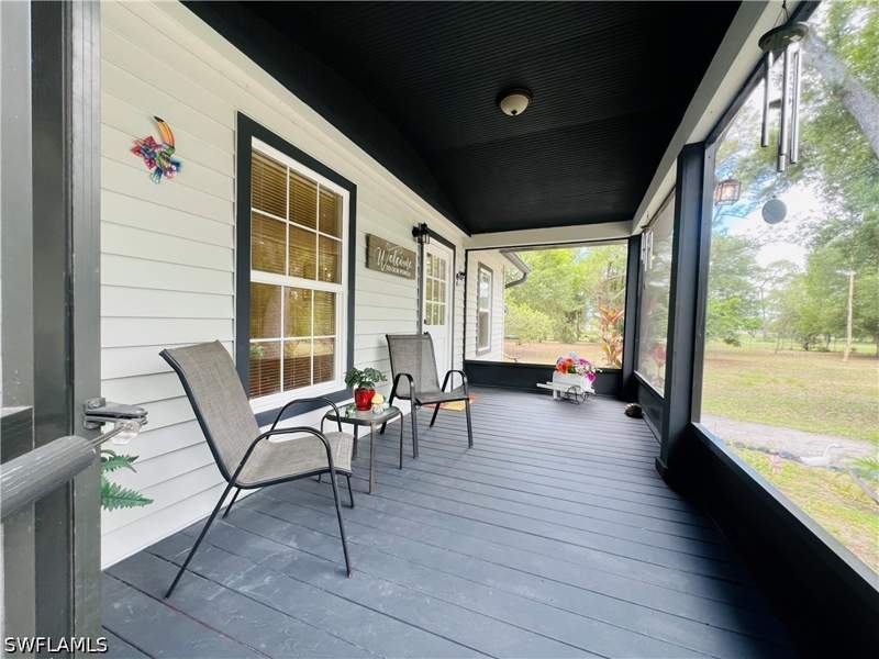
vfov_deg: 89.9
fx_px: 330
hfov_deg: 106.2
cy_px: 330
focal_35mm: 13
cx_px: 440
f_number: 1.8
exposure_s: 1/99
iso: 50
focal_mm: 1.57
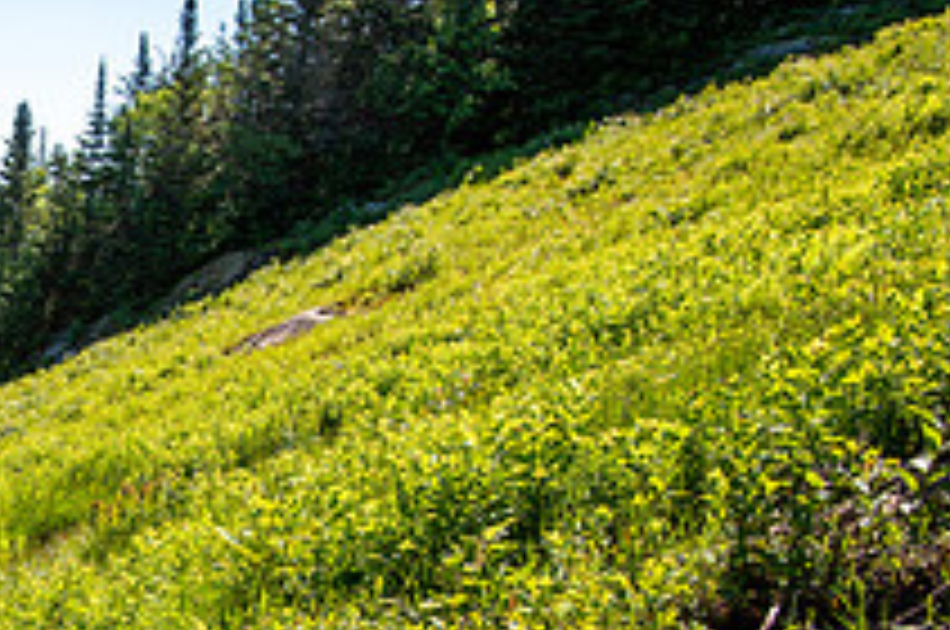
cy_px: 598
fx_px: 1159
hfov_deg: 36.4
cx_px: -140
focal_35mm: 44
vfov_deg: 28.9
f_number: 5
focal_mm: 16
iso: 100
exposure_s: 1/500
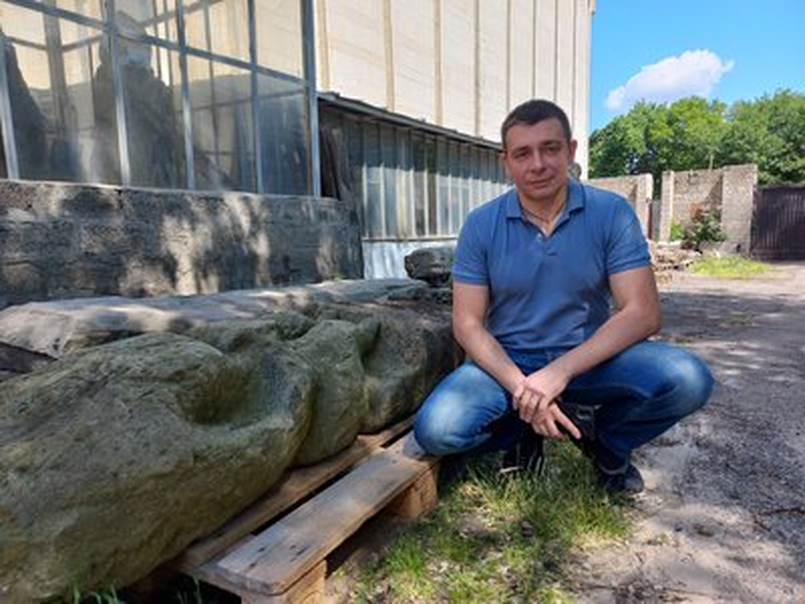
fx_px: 581
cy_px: 302
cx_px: 402
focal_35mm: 25
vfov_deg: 54.9
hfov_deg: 69.4
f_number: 1.8
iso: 25
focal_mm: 4.6
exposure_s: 1/208
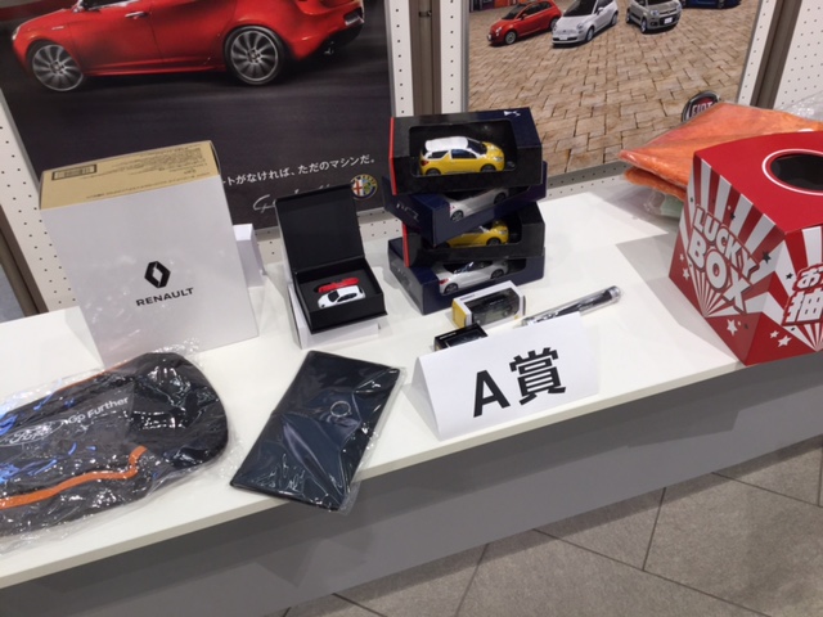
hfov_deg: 58.4
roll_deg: +3.1
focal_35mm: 31
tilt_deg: -40.8
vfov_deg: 45.4
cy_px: 308
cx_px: 412
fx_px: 737
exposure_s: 1/30
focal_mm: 3.3
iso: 40
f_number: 2.4
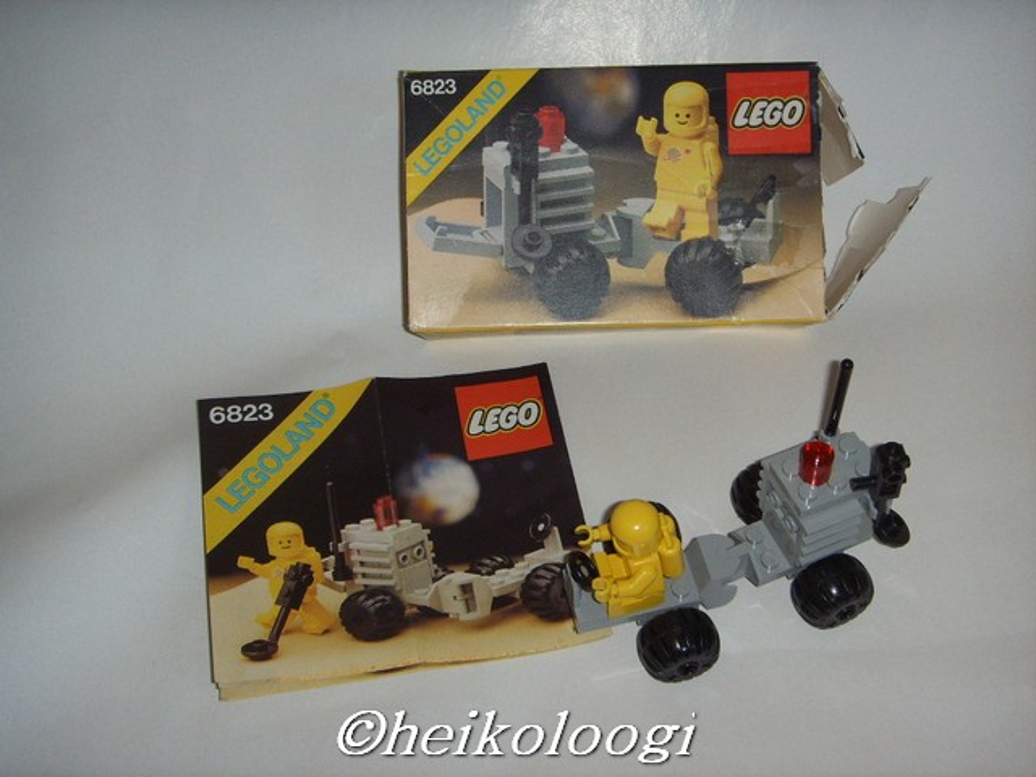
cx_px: 518
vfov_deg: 29.1
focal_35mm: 50
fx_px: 1496
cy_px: 388
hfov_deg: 38.2
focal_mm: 8.8
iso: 100
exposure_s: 1/45
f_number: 3.8
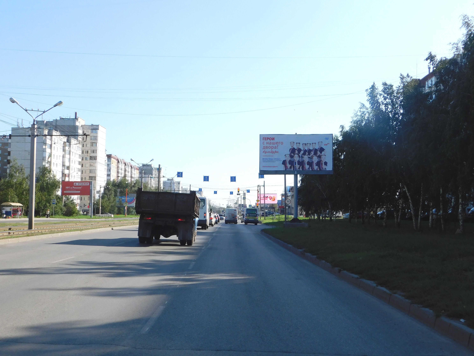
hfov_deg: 46.8
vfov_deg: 36.0
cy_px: 178
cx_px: 237
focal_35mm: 40
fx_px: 548
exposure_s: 1/800
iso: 125
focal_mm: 7.1
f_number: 3.6
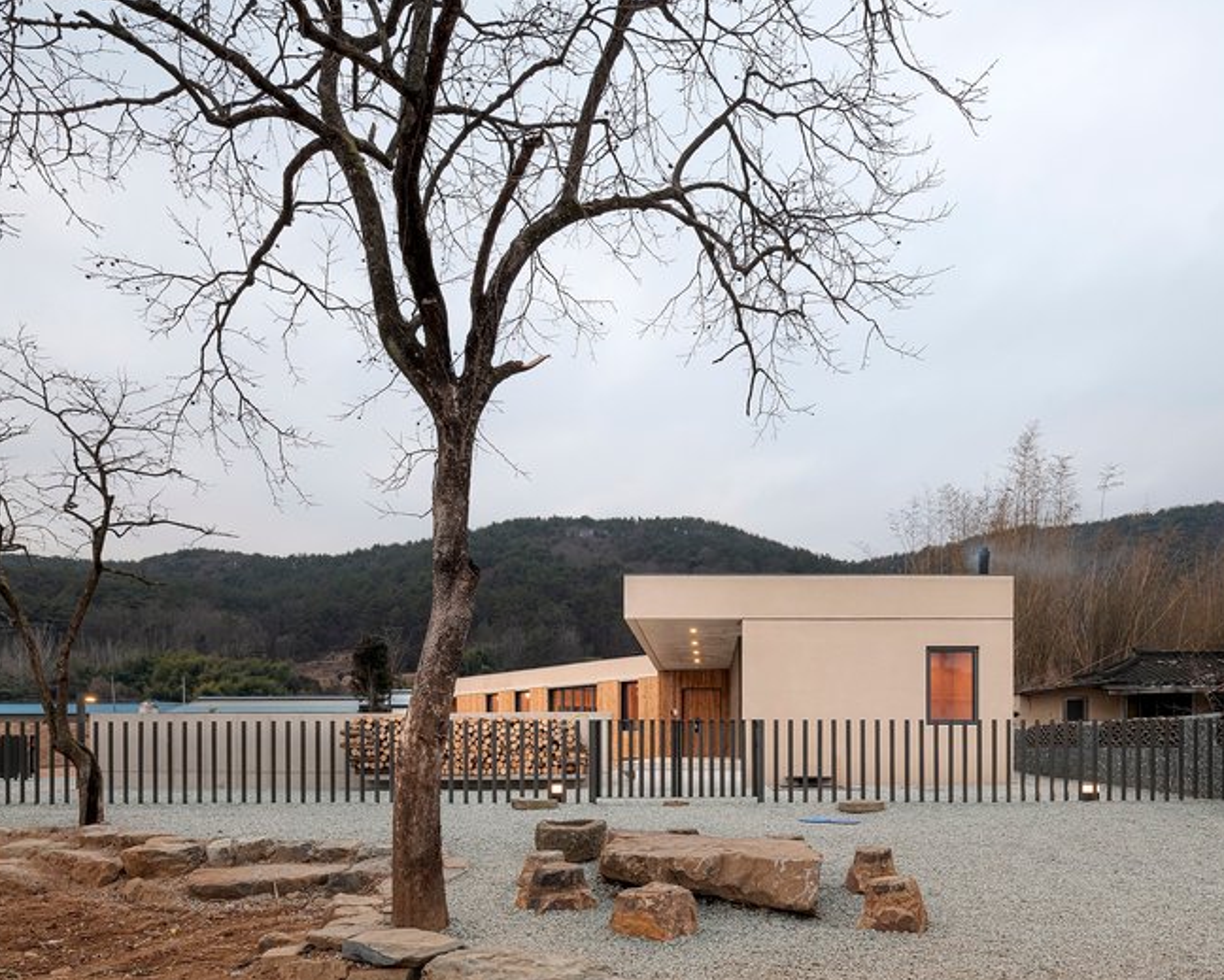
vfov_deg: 63.2
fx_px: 797
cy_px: 496
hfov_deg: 74.8
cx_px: 553
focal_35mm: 22
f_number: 16
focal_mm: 19
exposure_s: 1/6
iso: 250
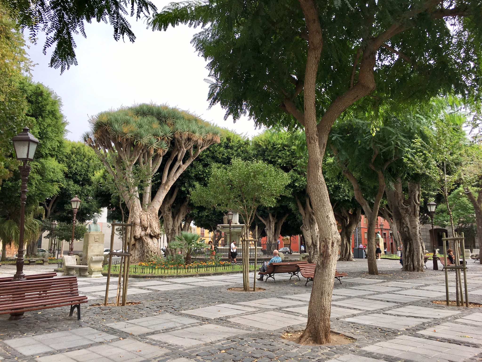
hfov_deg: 61.7
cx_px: 241
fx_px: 404
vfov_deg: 48.2
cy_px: 181
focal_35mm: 29
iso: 25
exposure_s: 1/437
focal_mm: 4.15
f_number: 2.2
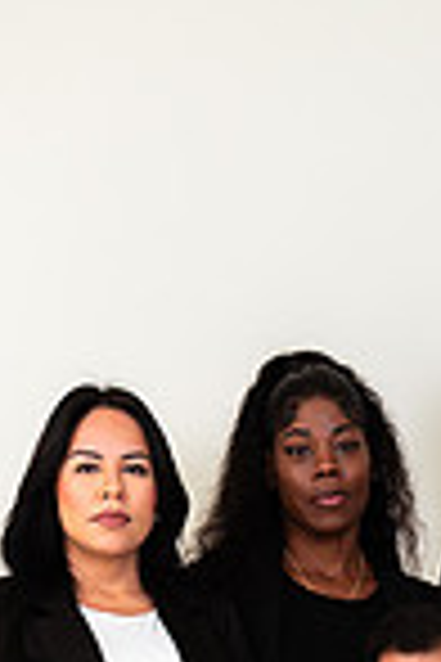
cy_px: 928
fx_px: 2186
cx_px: 522
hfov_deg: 11.3
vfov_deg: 16.1
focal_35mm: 119
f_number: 6.3
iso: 200
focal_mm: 39
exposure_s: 1/160
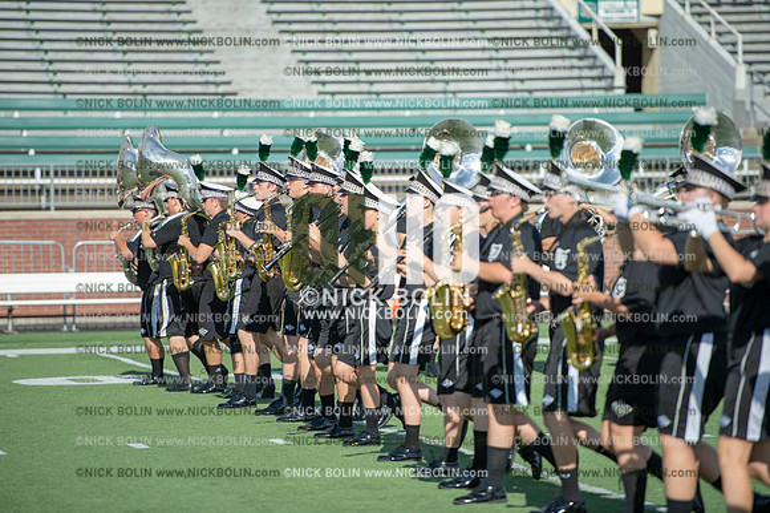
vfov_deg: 6.9
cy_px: 256
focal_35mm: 200
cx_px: 385
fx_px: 4275
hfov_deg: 10.3
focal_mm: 200
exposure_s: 1/2000
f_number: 2.8
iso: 160
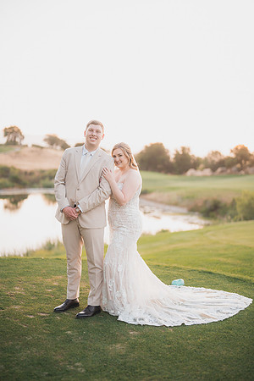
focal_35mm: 50
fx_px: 529
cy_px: 190
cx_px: 127
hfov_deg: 27.0
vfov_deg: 39.6
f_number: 1.2
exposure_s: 1/640
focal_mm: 50
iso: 640
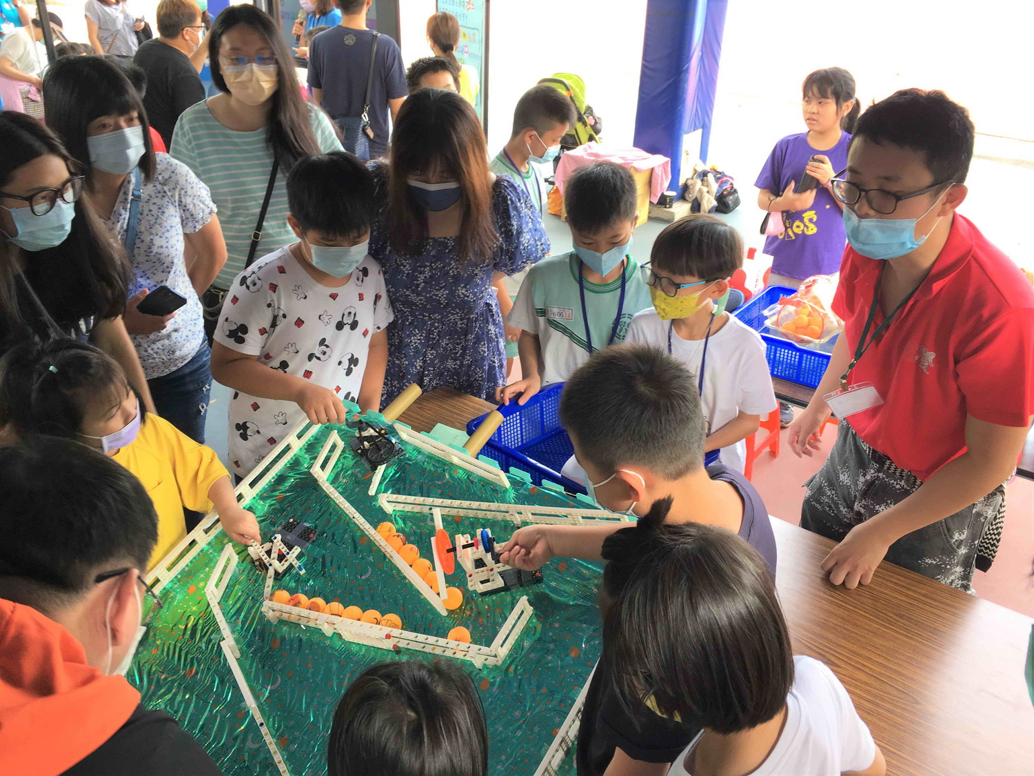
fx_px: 866
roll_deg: -1.8
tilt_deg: -27.0
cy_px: 388
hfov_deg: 61.7
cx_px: 517
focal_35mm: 29
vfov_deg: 48.2
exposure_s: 1/60
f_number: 2.2
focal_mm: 4.15
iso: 25
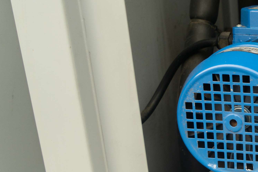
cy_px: 118
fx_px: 487
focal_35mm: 68
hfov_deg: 25.0
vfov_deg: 19.9
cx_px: 351
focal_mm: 24
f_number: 4
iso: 250
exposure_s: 1/160
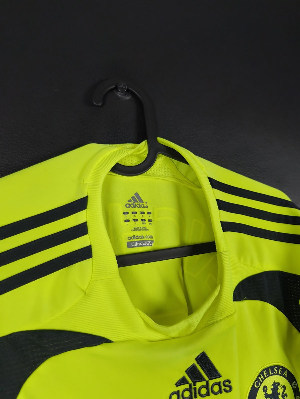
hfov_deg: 58.9
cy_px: 200
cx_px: 150
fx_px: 266
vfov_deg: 73.9
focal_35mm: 23
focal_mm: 6.57
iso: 400
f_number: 1.6
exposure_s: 1/200
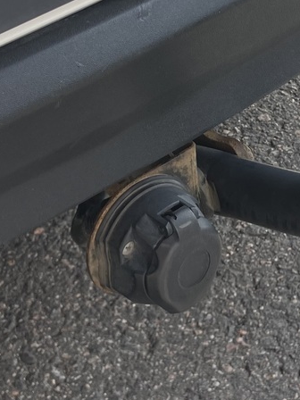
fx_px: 1040
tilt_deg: -37.7
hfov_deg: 16.3
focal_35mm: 90
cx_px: 237
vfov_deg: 21.7
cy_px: 166
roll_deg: -1.5
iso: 32
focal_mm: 3.99
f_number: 1.8
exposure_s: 1/623
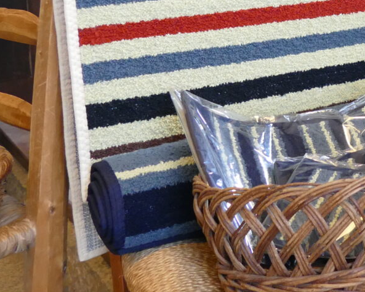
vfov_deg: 19.1
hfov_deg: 21.5
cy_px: -57
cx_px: 529
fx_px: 821
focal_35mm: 76
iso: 1000
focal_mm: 9.12
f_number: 2.8
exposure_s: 1/60
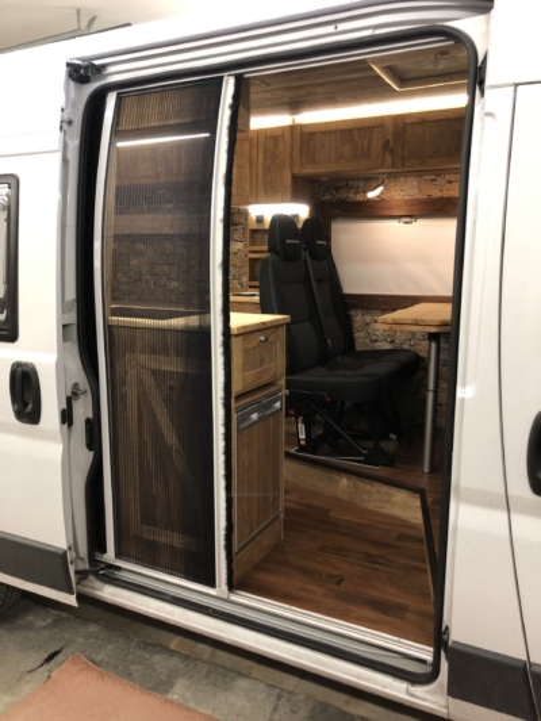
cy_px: 360
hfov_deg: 49.8
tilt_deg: -9.1
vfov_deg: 63.4
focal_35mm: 28
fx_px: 583
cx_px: 270
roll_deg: +1.4
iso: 64
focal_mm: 4
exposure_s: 1/17
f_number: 1.8
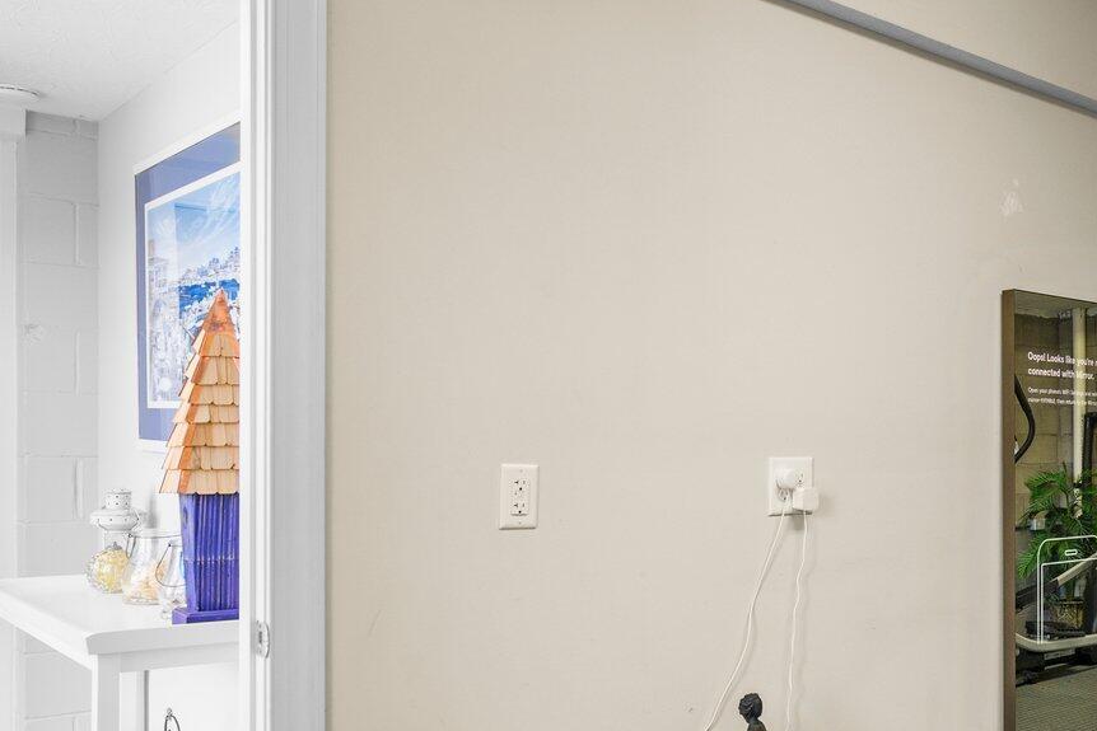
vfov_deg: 34.9
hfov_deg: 47.6
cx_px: 896
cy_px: 451
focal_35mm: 38
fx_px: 1158
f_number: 4
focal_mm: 16
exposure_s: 1/40
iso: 100
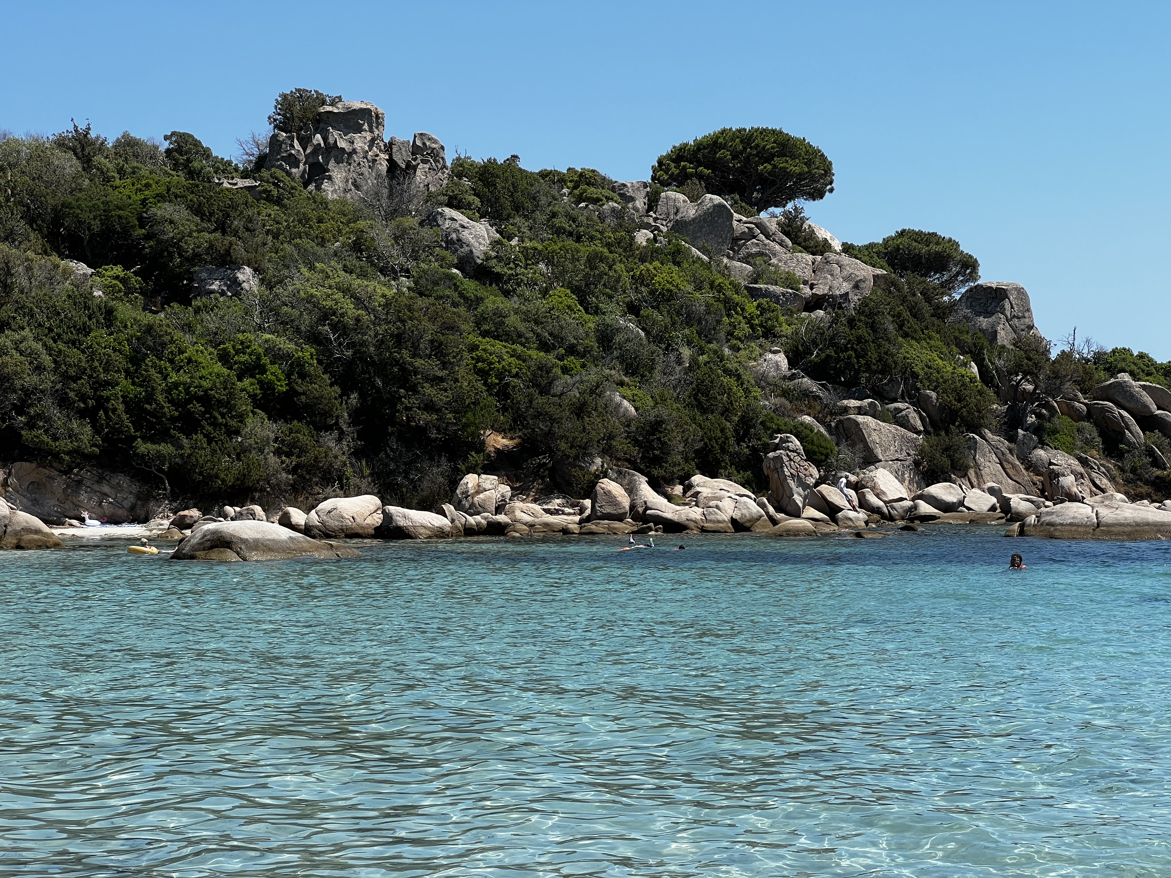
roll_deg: +0.2
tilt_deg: +1.1
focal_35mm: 78
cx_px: 590
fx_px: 2639
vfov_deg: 18.9
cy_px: 444
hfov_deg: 25.0
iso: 32
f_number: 2.8
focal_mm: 9
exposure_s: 1/742
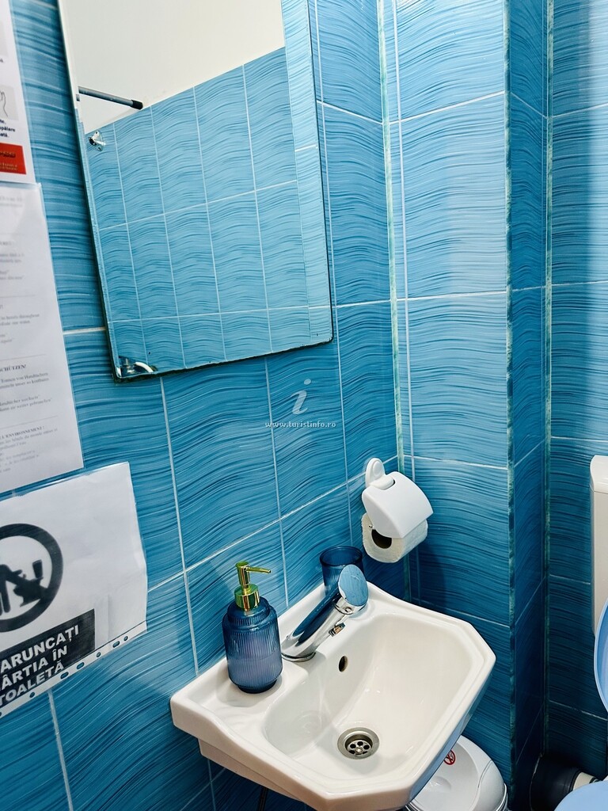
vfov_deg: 71.6
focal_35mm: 24
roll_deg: +4.1
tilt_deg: -10.2
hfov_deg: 56.8
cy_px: 406
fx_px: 562
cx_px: 304
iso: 320
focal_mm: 6.86
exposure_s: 1/50
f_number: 1.78
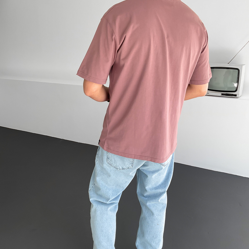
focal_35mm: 35
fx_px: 285
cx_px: 125
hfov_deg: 47.2
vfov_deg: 47.2
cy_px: 136
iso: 16
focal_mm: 3
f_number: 1.8
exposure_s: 1/150
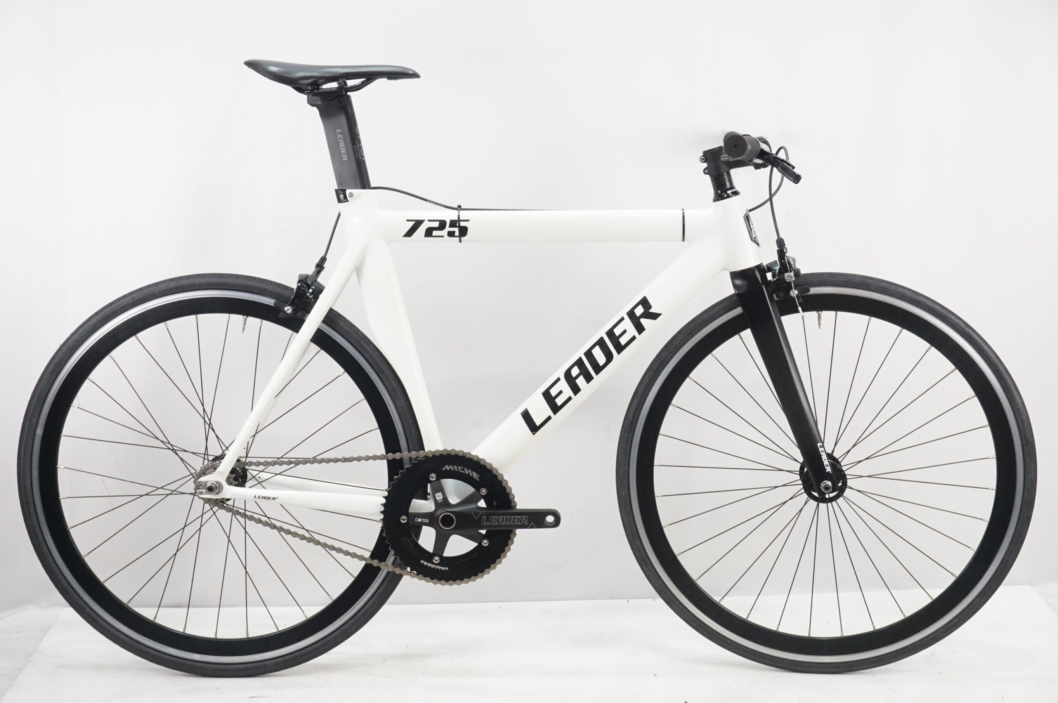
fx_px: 1365
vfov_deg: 28.9
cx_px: 529
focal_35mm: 46
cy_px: 352
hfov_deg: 42.4
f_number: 10
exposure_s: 1/50
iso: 2000
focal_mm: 31
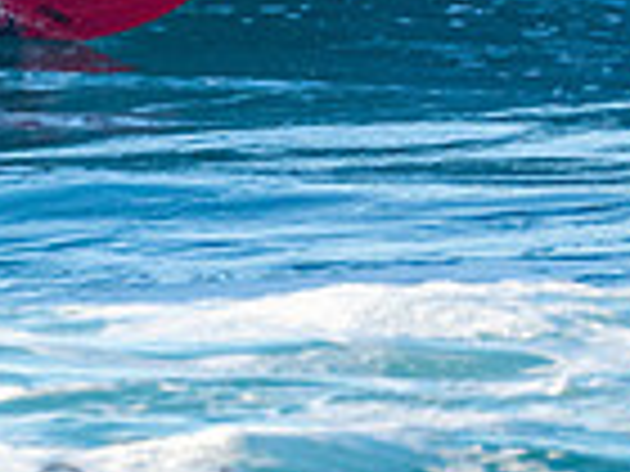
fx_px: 52033
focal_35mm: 2859
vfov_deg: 0.5
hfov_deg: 0.7
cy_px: -240
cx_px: 22
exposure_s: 1/1600
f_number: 5.6
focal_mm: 480
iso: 1000
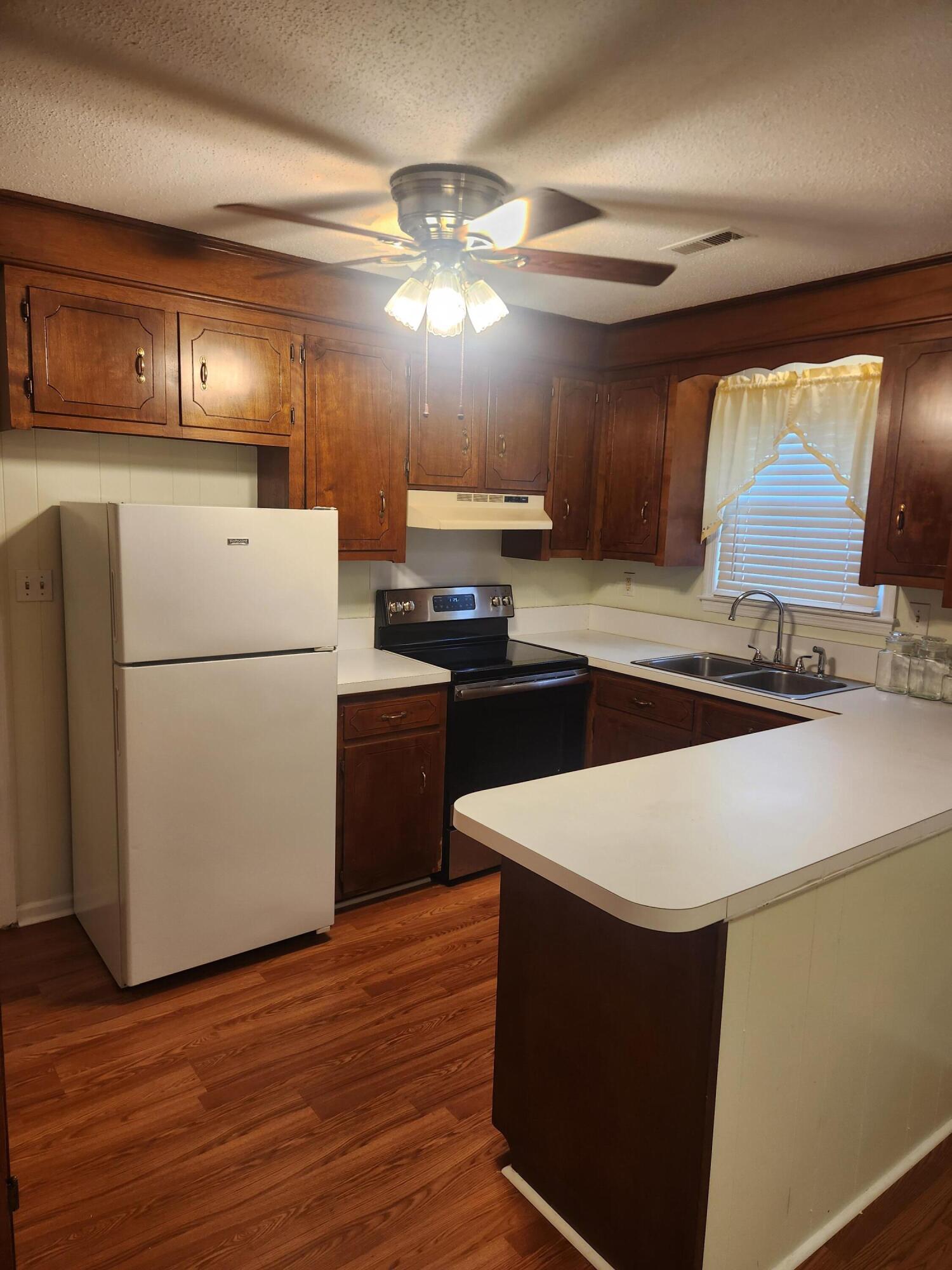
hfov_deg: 58.9
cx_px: 476
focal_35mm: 23
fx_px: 843
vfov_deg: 73.9
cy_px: 635
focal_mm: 5.4
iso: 125
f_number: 1.8
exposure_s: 1/180
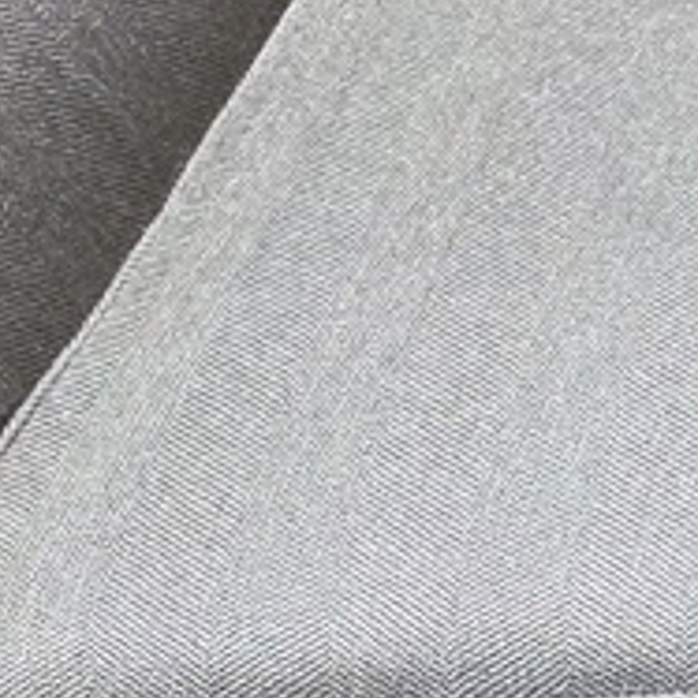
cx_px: 2374
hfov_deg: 8.0
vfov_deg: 10.0
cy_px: 515
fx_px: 3969
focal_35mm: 174
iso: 500
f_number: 1.7
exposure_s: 1/120
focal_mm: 6.3
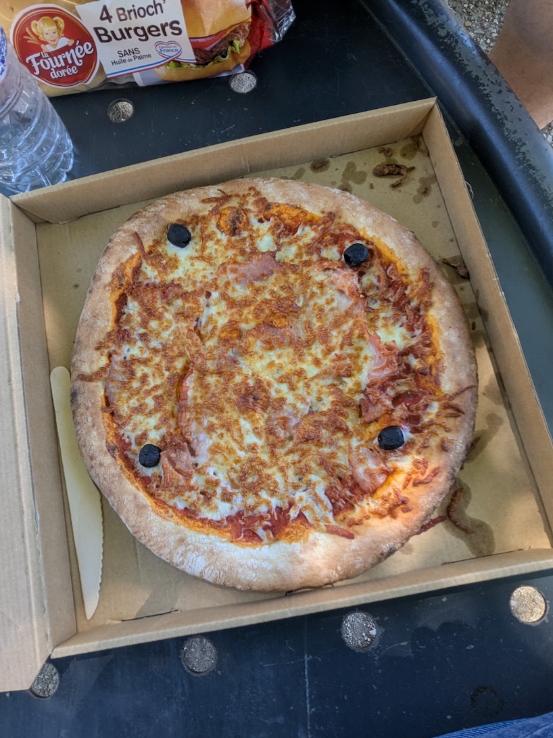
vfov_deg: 76.4
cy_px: 376
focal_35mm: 22
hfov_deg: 60.8
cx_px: 234
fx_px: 469
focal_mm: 2.35
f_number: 2.2
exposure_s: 1/100
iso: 41
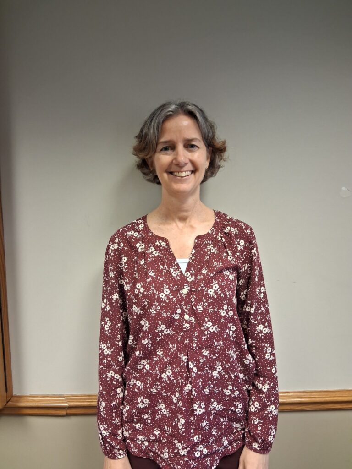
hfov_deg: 53.1
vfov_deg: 67.3
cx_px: 176
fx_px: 353
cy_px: 234
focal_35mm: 26
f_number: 1.8
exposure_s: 1/33
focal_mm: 3.98
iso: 500
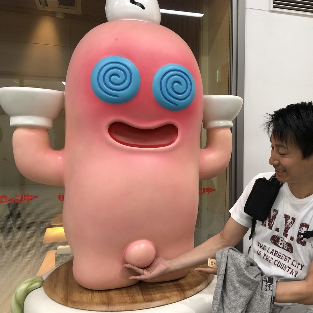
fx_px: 348
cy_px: 155
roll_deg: -1.2
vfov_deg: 48.5
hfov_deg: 47.6
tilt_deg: -3.3
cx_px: 211
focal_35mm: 34
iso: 40
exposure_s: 1/24
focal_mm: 3.99
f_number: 1.8
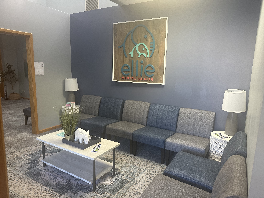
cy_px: 99
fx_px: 183
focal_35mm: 24
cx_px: 132
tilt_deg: -9.3
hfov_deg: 71.6
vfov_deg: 56.8
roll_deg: -1.8
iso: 160
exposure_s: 1/60
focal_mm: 6.86
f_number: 1.78
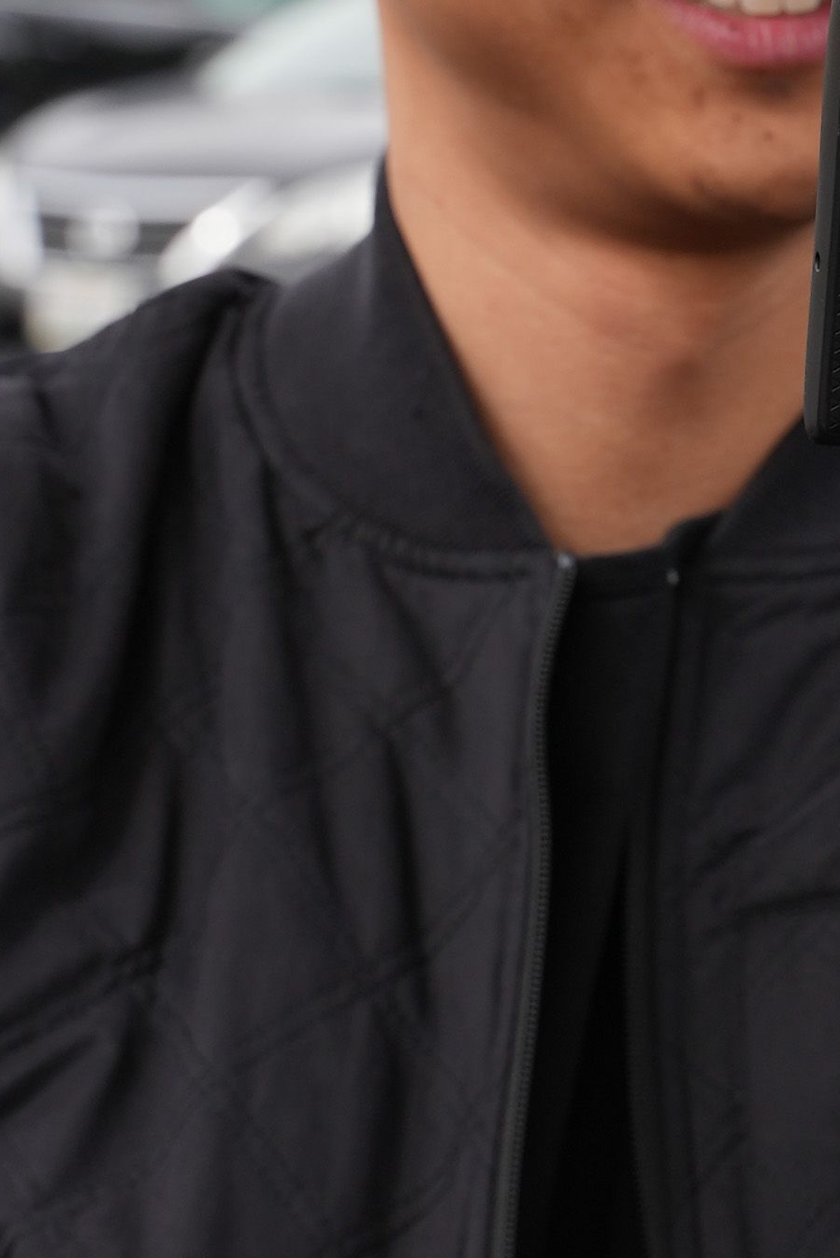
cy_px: 300
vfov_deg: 9.0
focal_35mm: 227
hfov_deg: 6.0
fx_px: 7936
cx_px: 1017
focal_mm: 72
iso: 320
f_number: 9
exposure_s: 1/250
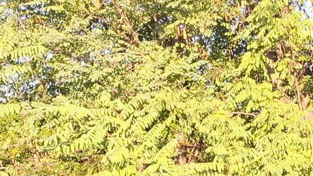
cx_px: 399
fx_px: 905
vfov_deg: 9.4
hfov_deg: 18.4
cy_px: 476
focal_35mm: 109
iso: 50
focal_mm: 5.54
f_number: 1.8
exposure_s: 1/219
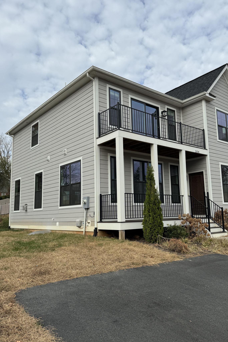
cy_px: 171
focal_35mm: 28
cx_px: 131
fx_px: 266
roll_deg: +1.8
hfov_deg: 46.3
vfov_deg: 65.5
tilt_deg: +9.5
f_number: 1.78
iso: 80
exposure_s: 1/3096
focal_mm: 6.86
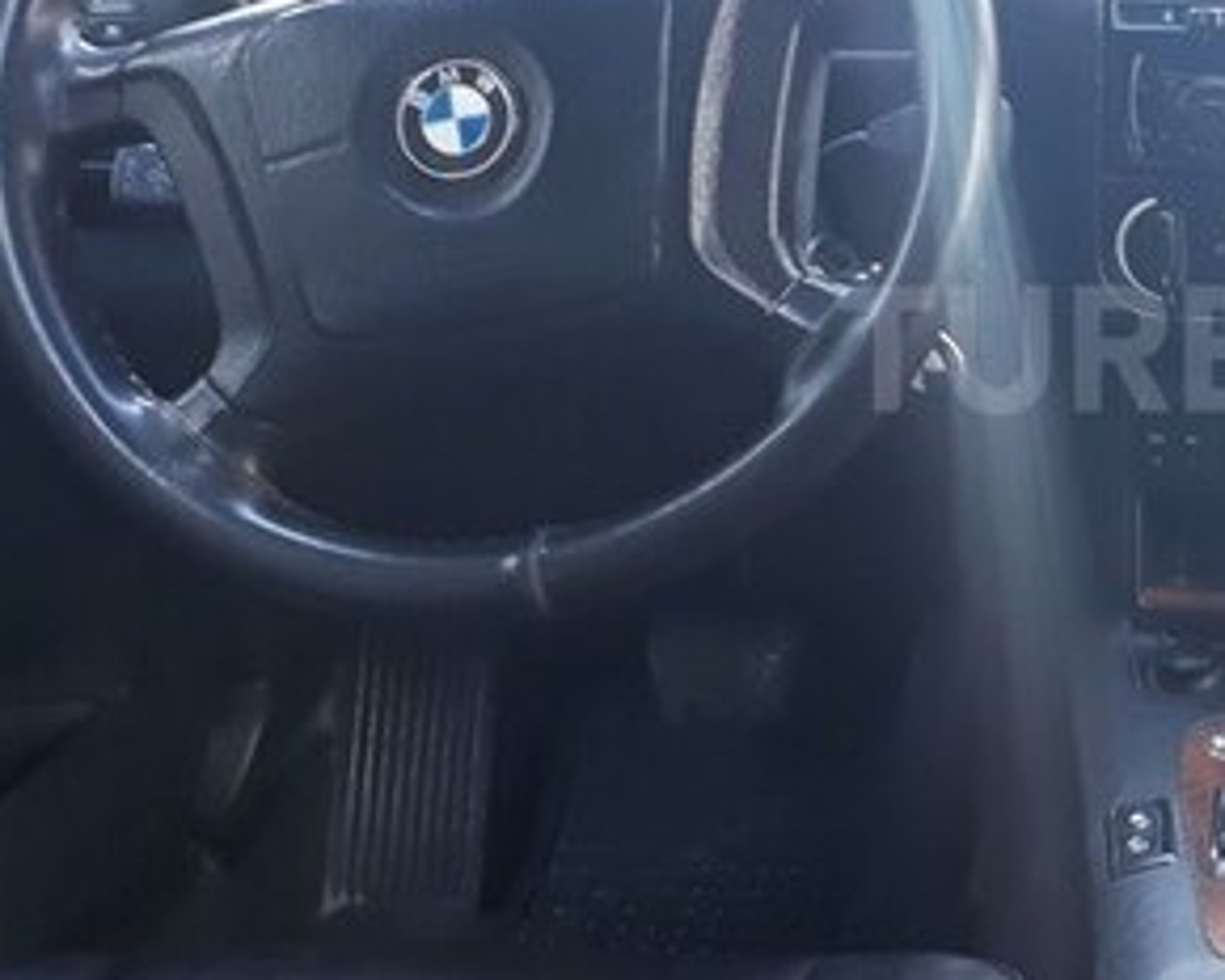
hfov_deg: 29.1
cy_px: 348
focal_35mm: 60
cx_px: 1271
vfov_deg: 25.3
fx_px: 2175
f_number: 1.9
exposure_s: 1/33
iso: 80
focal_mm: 3.6
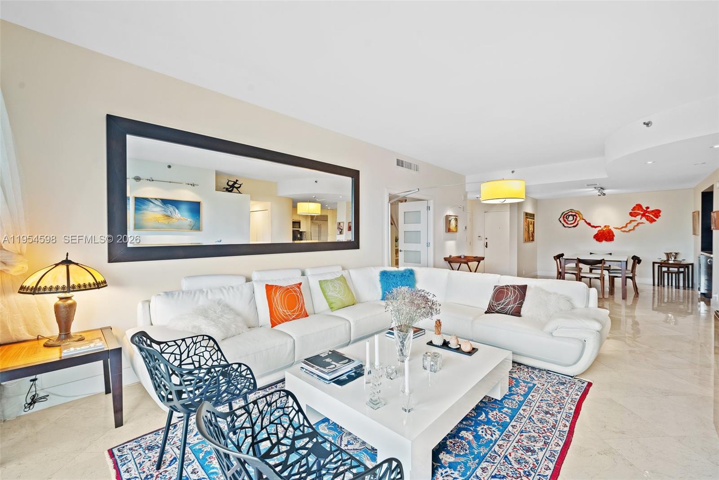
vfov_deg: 77.3
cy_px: 240
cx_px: 360
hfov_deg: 100.4
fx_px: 300
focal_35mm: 15
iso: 640
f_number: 8
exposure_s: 1/15
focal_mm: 15
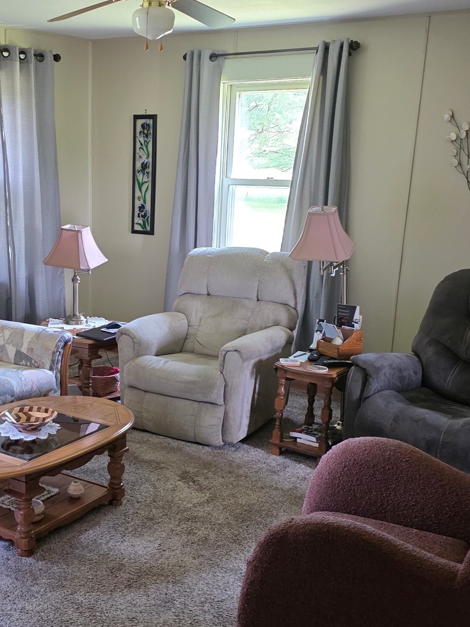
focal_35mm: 44
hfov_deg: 31.9
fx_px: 797
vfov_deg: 42.8
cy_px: 357
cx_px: 89
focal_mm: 6.3
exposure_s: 1/120
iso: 800
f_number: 1.7
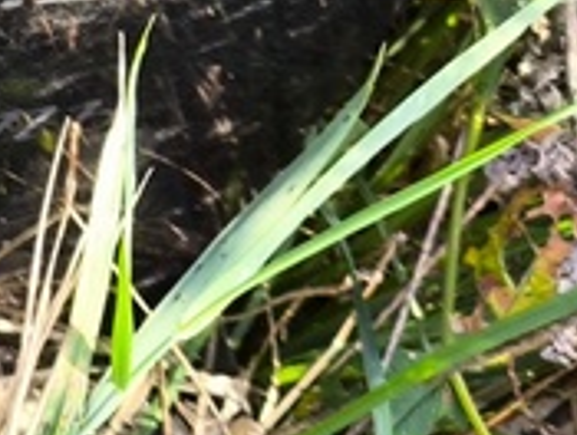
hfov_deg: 8.3
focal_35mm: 228
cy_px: -125
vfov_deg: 6.5
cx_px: -476
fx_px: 3808
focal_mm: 4.71
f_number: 1.7
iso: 50
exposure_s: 1/144
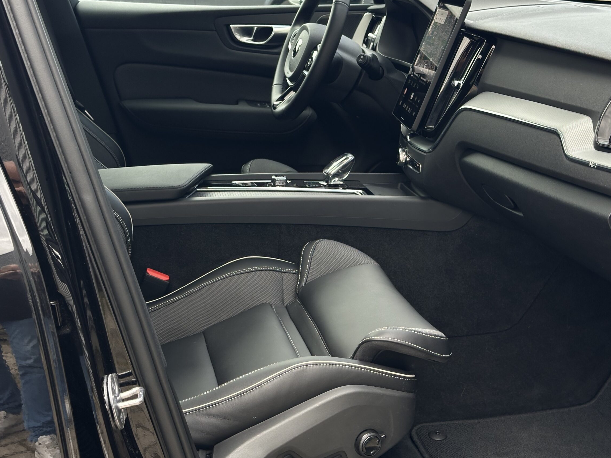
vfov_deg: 27.0
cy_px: 240
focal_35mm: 54
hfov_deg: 35.5
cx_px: 325
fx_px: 953
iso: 80
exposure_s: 1/162
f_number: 1.78
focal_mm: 6.86
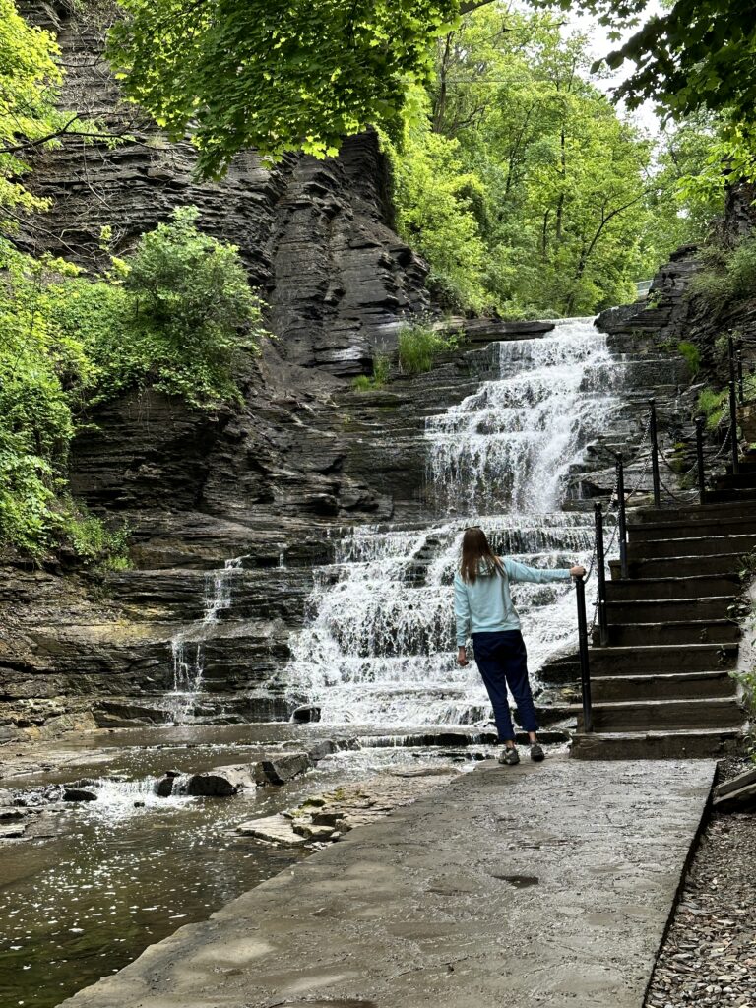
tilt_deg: +6.7
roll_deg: +1.5
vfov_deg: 39.7
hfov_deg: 30.3
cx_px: 378
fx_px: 1398
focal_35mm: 48
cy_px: 504
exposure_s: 1/587
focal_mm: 6.86
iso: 64
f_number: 1.78
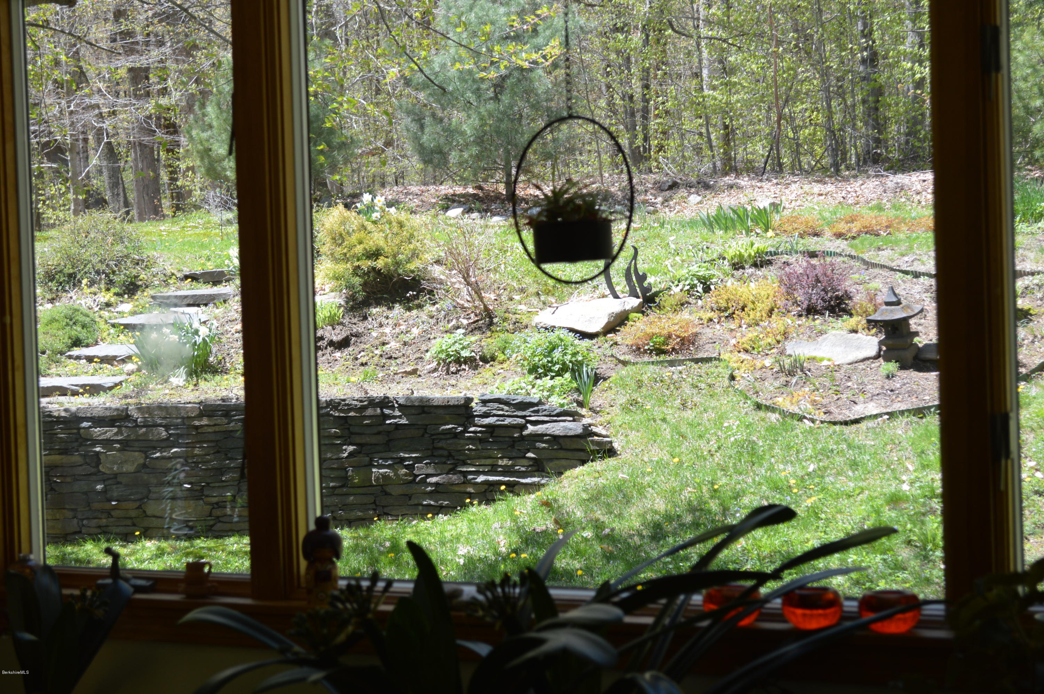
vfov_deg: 22.6
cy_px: 347
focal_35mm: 60
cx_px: 522
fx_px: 1738
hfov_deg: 33.4
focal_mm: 40
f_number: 5.6
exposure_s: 1/125
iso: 160
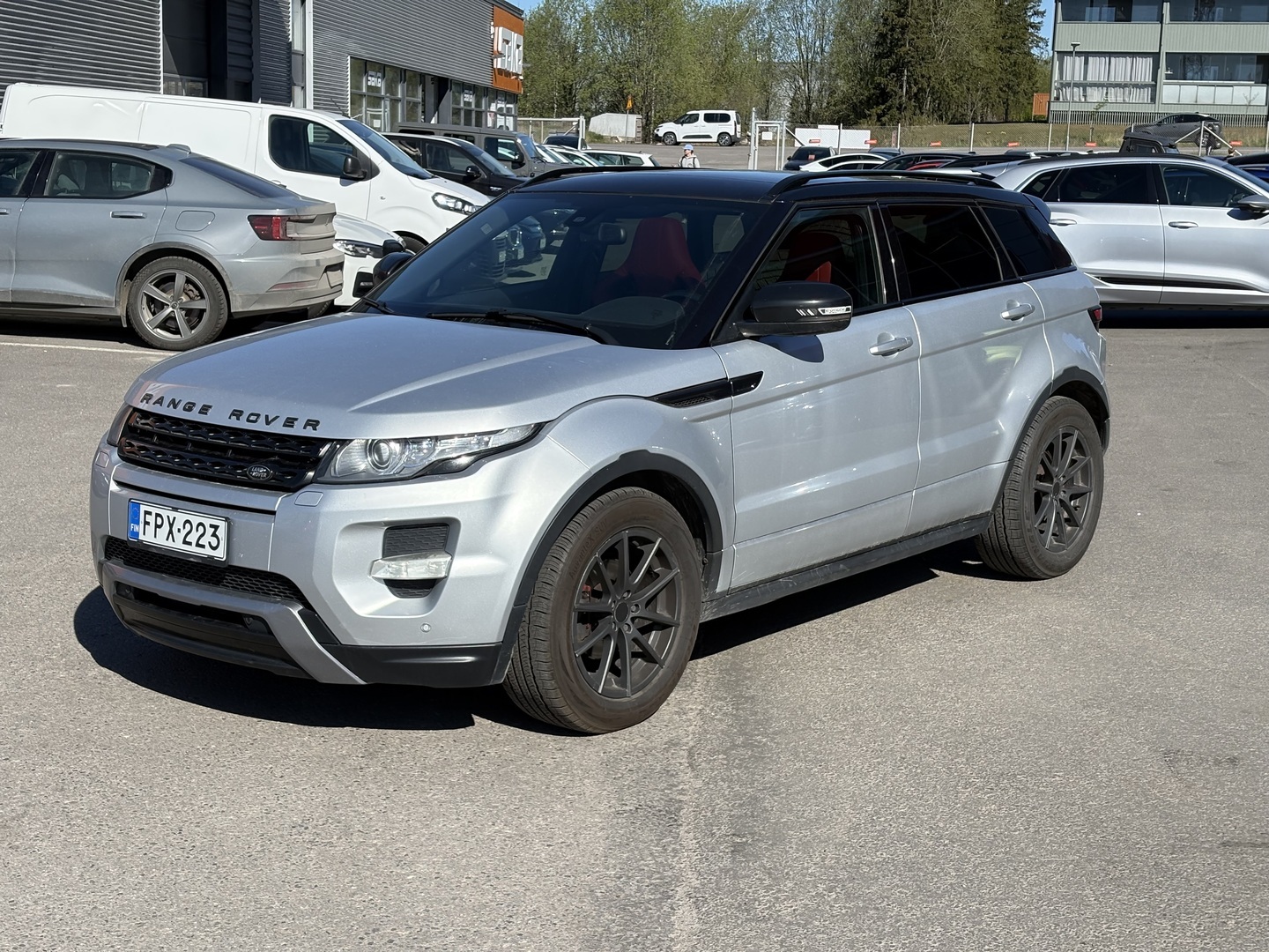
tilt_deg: -9.5
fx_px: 1906
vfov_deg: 28.0
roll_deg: -1.9
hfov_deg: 36.8
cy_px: 476
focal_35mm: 52
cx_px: 634
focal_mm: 5.96
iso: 50
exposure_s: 1/3125
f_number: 1.6
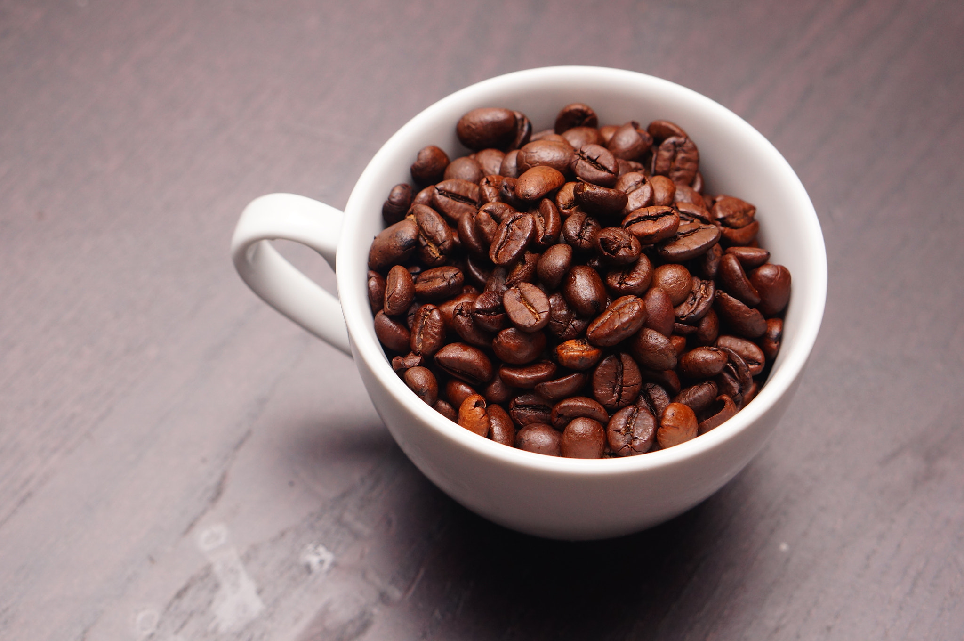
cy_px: 320
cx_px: 482
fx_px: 2006
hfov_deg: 27.0
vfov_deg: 18.1
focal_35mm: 75
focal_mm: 50
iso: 400
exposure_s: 1/100
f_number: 5
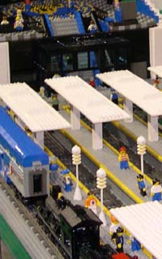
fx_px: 911
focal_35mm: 129
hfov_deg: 10.0
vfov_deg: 16.0
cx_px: 181
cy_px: 37
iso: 100
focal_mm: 8
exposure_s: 1/5.3
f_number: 2.8
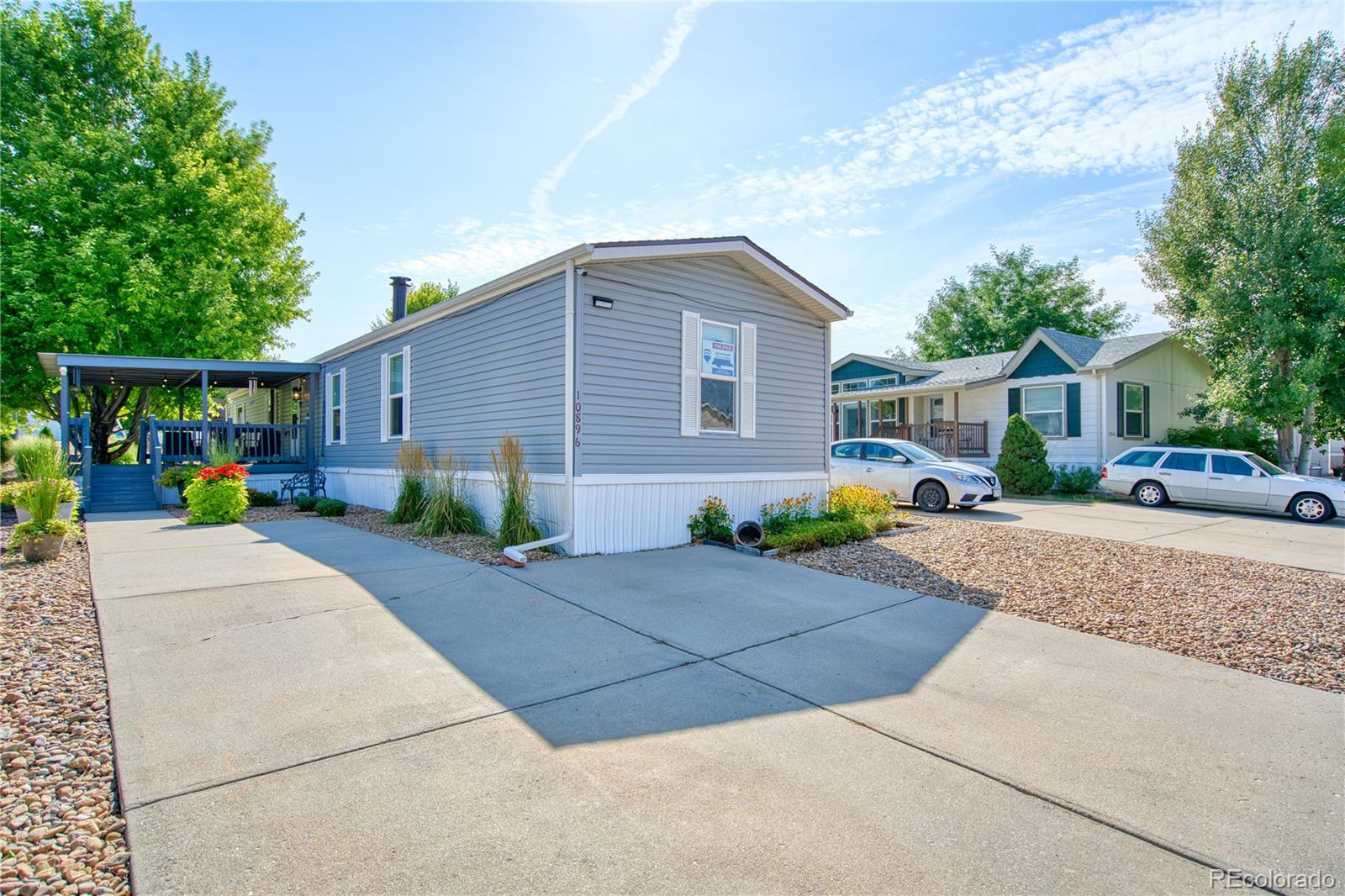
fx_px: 672
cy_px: 448
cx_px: 672
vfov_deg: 67.4
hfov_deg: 90.0
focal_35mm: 18
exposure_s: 1/8000
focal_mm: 18
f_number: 4
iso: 500
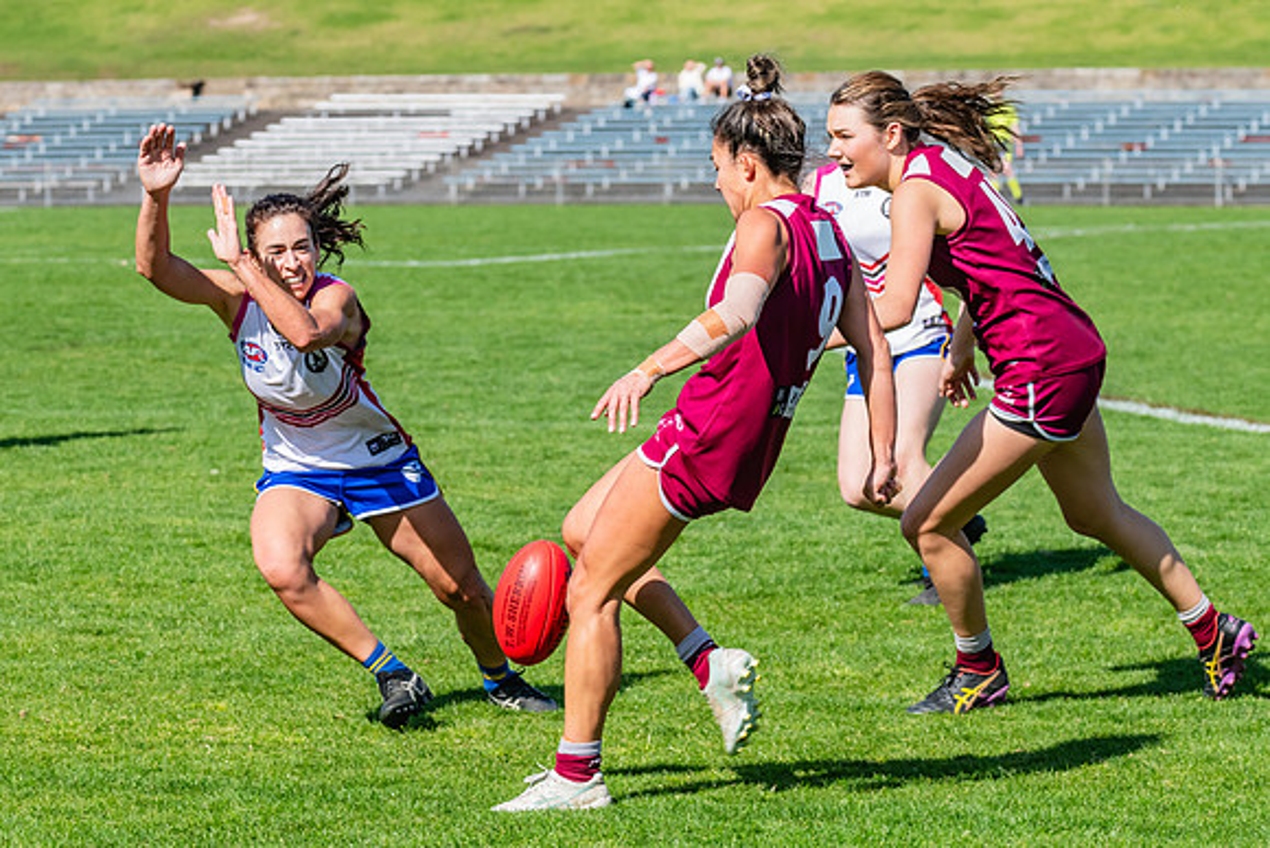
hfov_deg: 11.5
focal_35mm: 179
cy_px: 411
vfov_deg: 7.7
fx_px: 6302
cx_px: 608
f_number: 10
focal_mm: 170
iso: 800
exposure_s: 1/1250
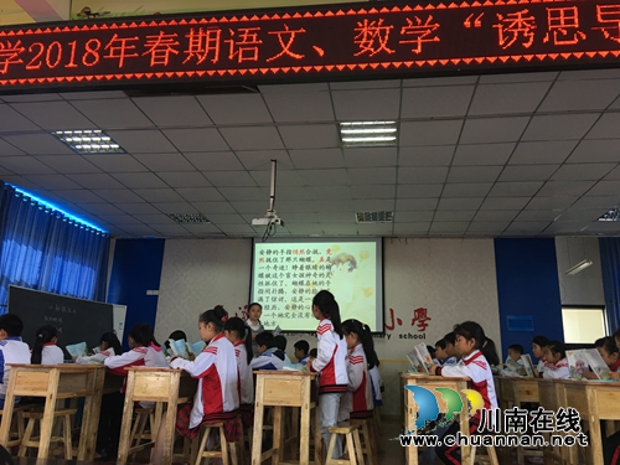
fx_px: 519
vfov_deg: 48.2
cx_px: 310
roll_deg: -2.3
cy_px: 232
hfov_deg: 61.7
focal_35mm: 29
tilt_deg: +16.5
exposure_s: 1/33
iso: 32
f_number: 2.2
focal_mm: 4.15
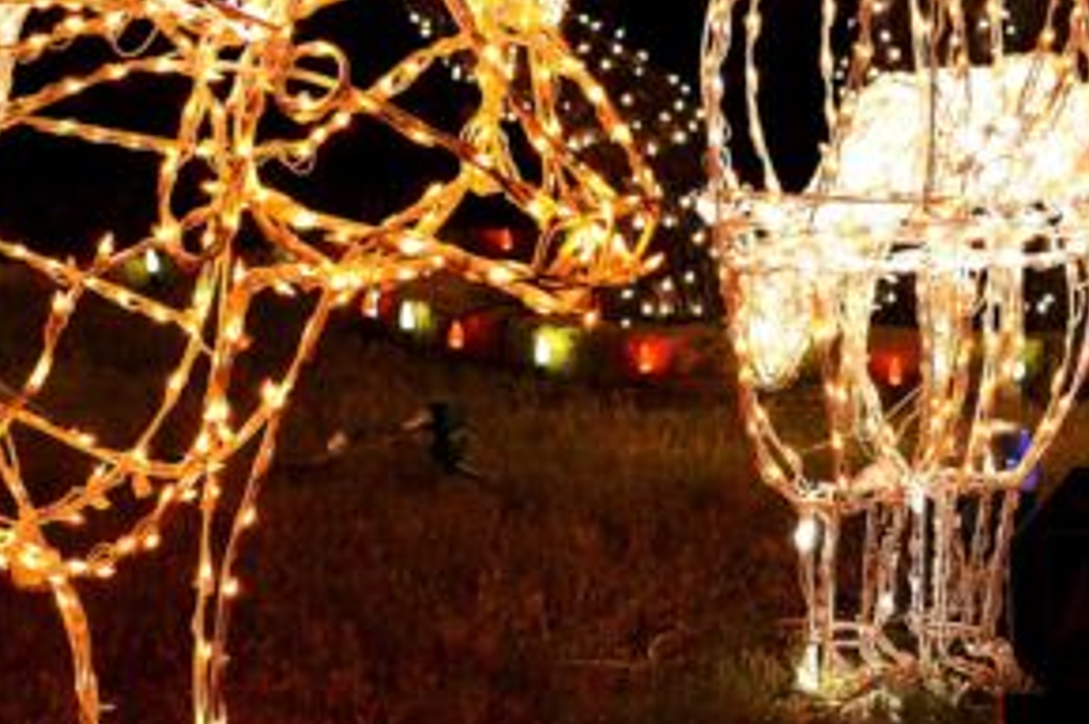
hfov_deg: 17.5
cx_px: 268
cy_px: 221
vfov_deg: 11.8
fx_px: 3508
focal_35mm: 116
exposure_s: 1/25
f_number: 4
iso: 1600
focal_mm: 35
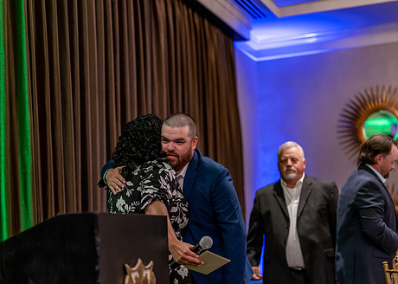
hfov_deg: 29.0
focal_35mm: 68
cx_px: 193
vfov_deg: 20.9
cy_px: 168
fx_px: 768
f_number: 1.2
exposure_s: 1/320
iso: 800
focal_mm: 50
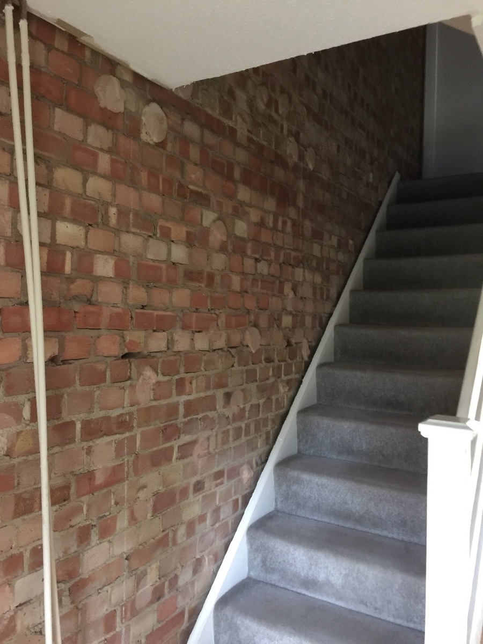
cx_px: 242
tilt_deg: +3.3
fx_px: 540
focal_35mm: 29
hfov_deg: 48.2
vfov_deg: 61.7
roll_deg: -0.8
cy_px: 322
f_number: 2.2
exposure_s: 1/4
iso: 100
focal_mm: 4.15
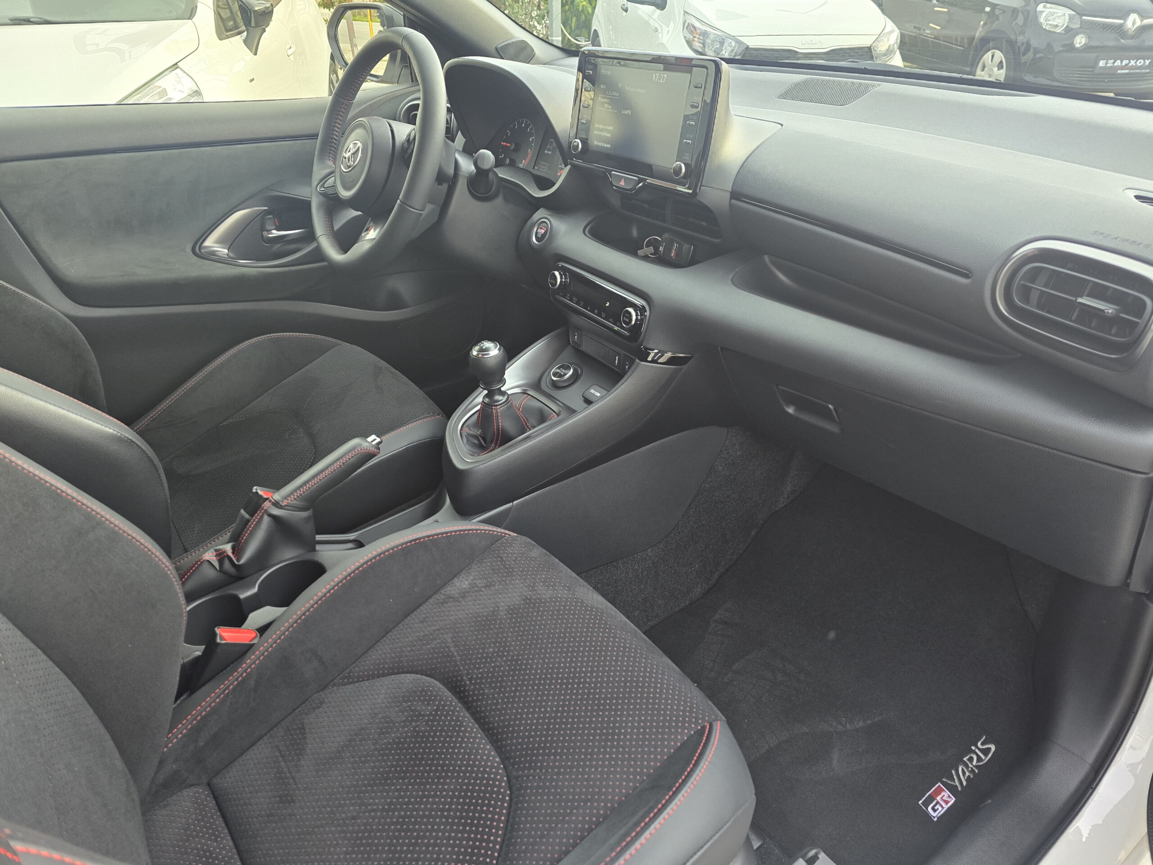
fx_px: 766
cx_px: 576
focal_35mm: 23
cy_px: 432
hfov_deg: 73.9
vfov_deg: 58.9
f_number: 1.7
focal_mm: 6.3
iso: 160
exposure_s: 1/180
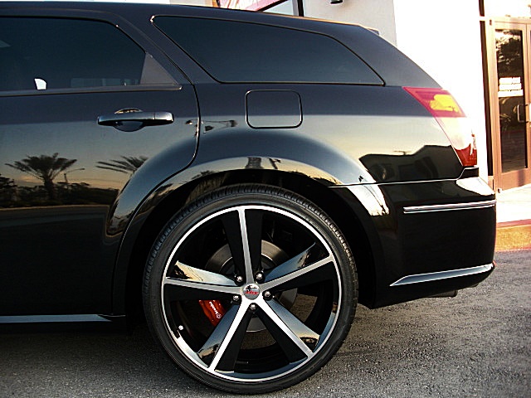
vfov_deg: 39.7
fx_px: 552
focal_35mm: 36
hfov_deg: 51.4
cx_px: 266
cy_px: 199
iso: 100
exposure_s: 1/80
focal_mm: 6.3
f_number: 2.8
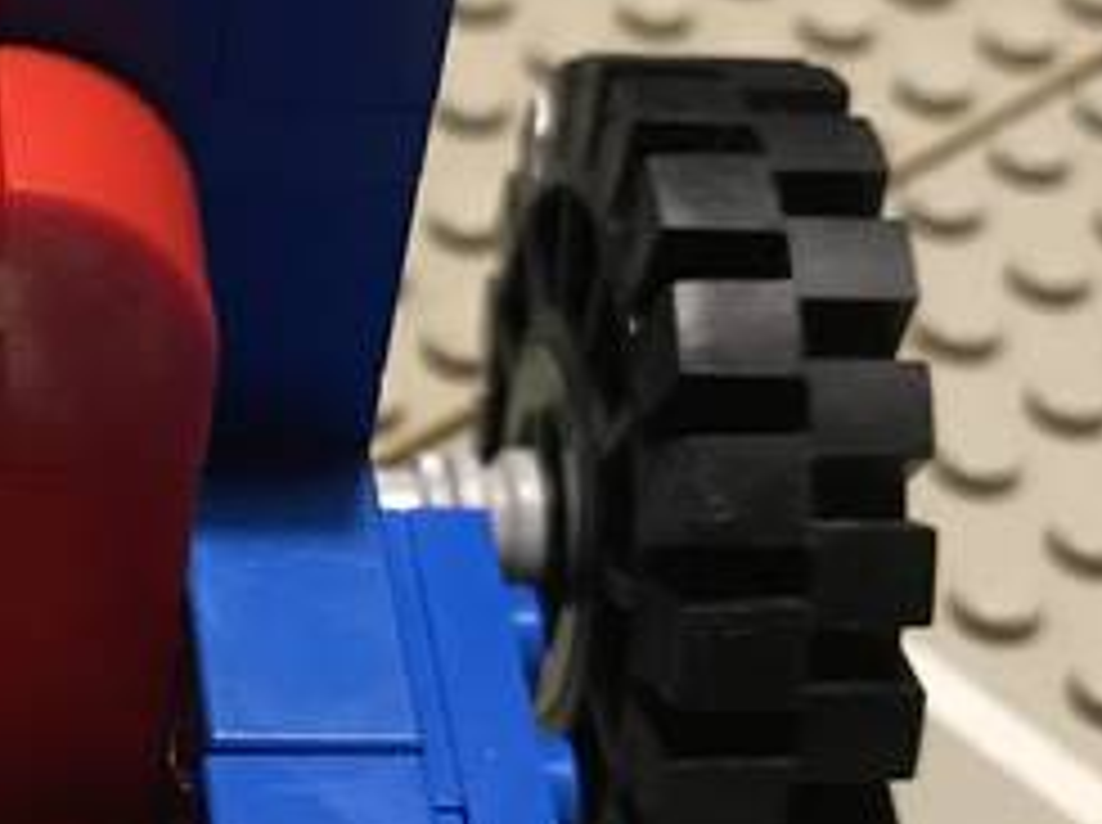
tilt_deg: -46.4
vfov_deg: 14.3
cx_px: -139
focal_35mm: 103
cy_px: 646
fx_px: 3274
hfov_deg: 18.3
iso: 100
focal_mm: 3.99
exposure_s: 1/13
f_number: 1.8
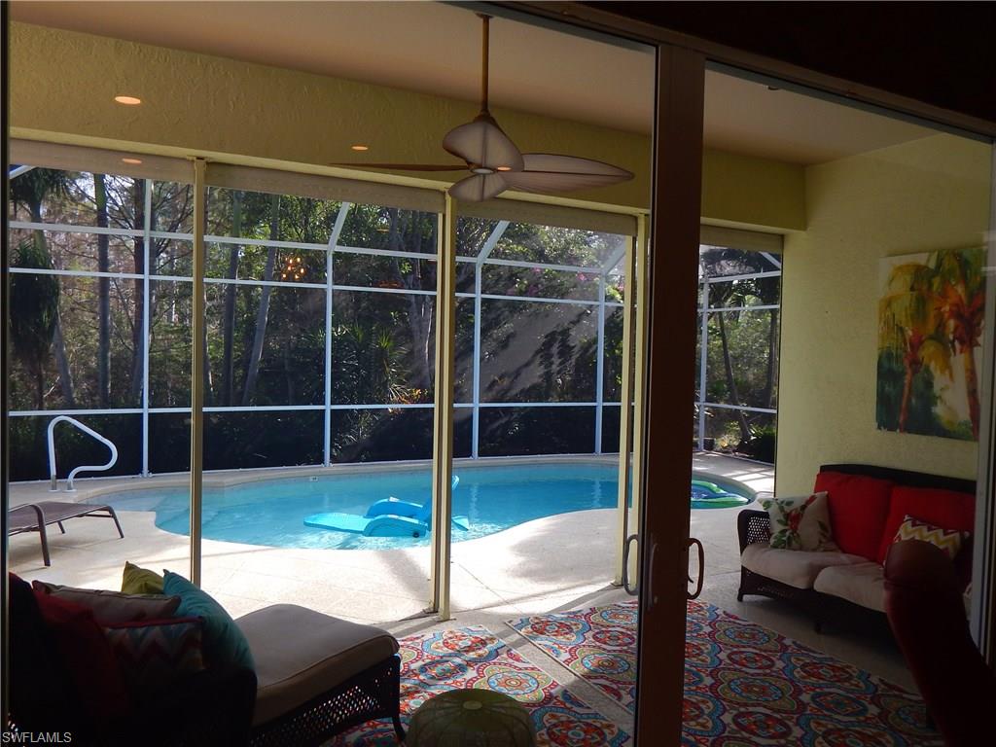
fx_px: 719
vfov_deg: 54.9
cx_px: 498
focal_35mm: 25
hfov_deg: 69.4
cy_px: 374
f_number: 3.1
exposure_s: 1/80
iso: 125
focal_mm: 4.5
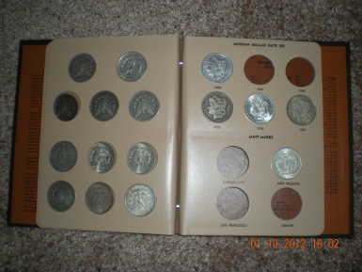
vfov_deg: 37.7
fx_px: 398
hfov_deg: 49.0
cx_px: 181
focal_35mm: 38
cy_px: 136
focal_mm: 6.3
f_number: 3.1
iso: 64
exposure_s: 1/60
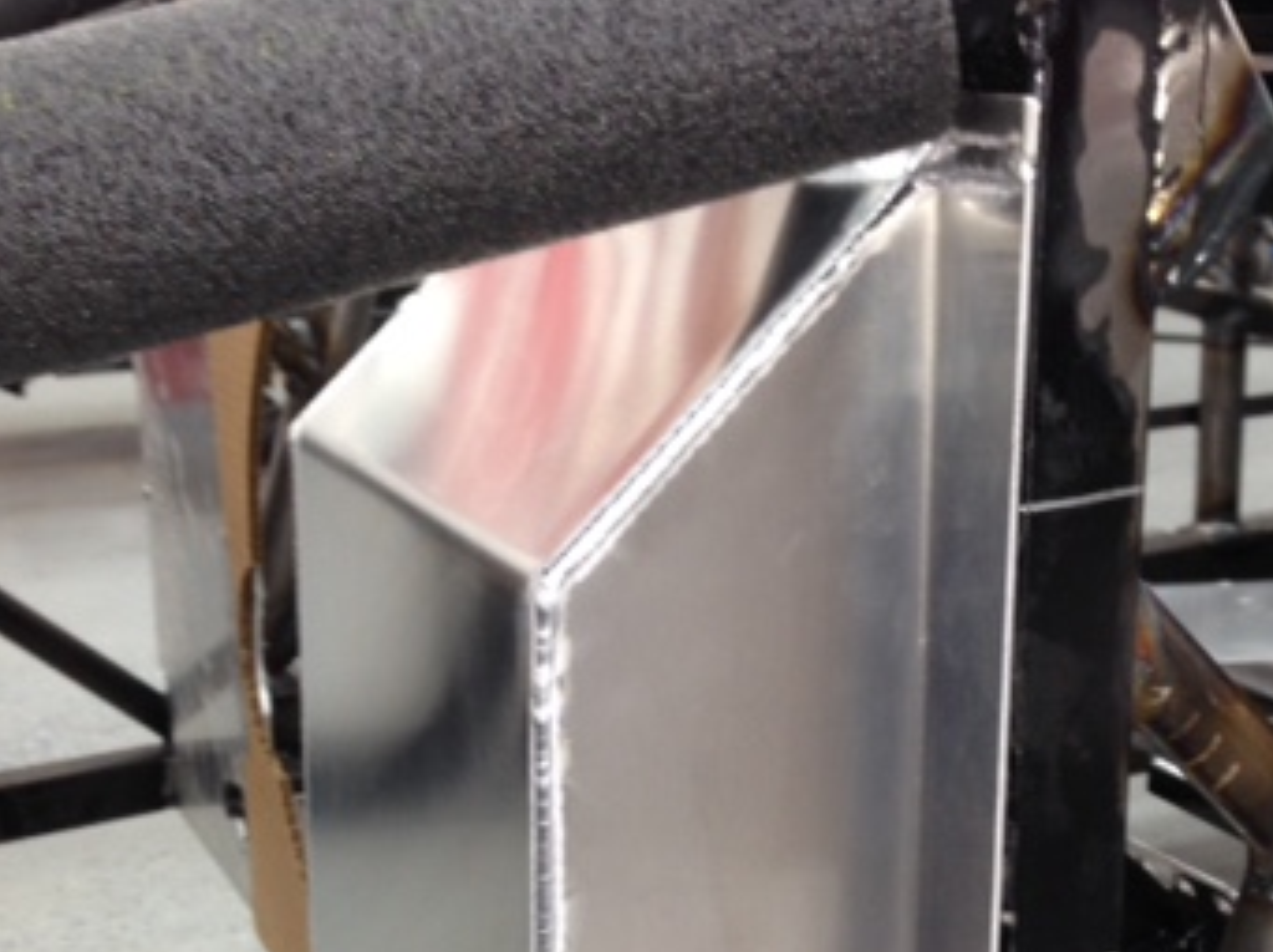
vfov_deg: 23.2
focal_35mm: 62
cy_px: 806
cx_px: 709
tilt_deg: -18.4
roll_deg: +1.8
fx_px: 2278
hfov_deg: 31.2
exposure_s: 1/26
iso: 50
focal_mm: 4.12
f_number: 2.4
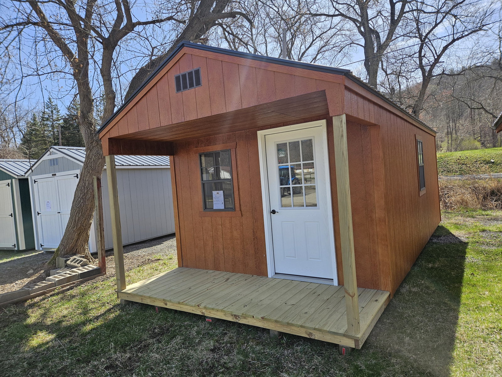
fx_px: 334
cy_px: 188
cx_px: 251
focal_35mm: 23
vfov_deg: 58.9
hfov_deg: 73.9
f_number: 1.8
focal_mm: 5.4
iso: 40
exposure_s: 1/1208
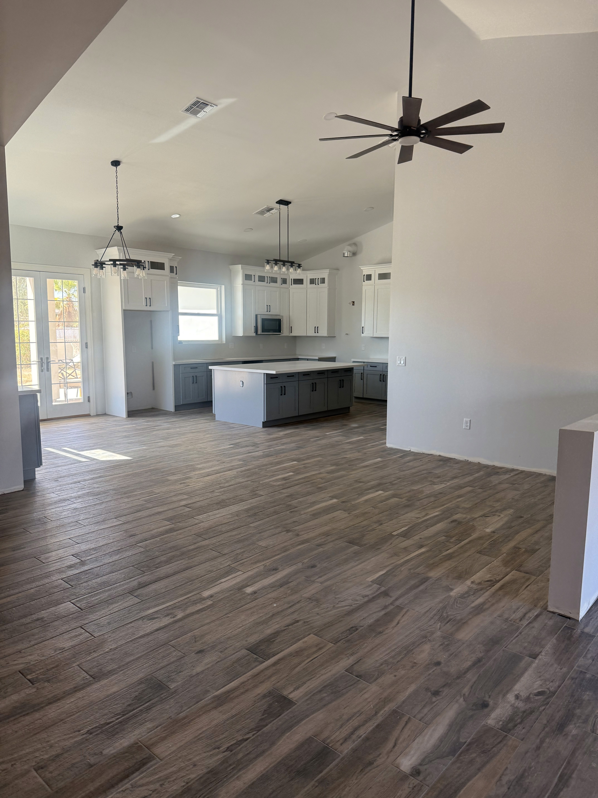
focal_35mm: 24
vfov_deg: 71.6
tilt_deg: -6.4
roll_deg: +2.8
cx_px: 299
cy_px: 399
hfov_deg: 56.8
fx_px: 553
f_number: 1.78
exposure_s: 1/149
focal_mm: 6.76
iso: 100
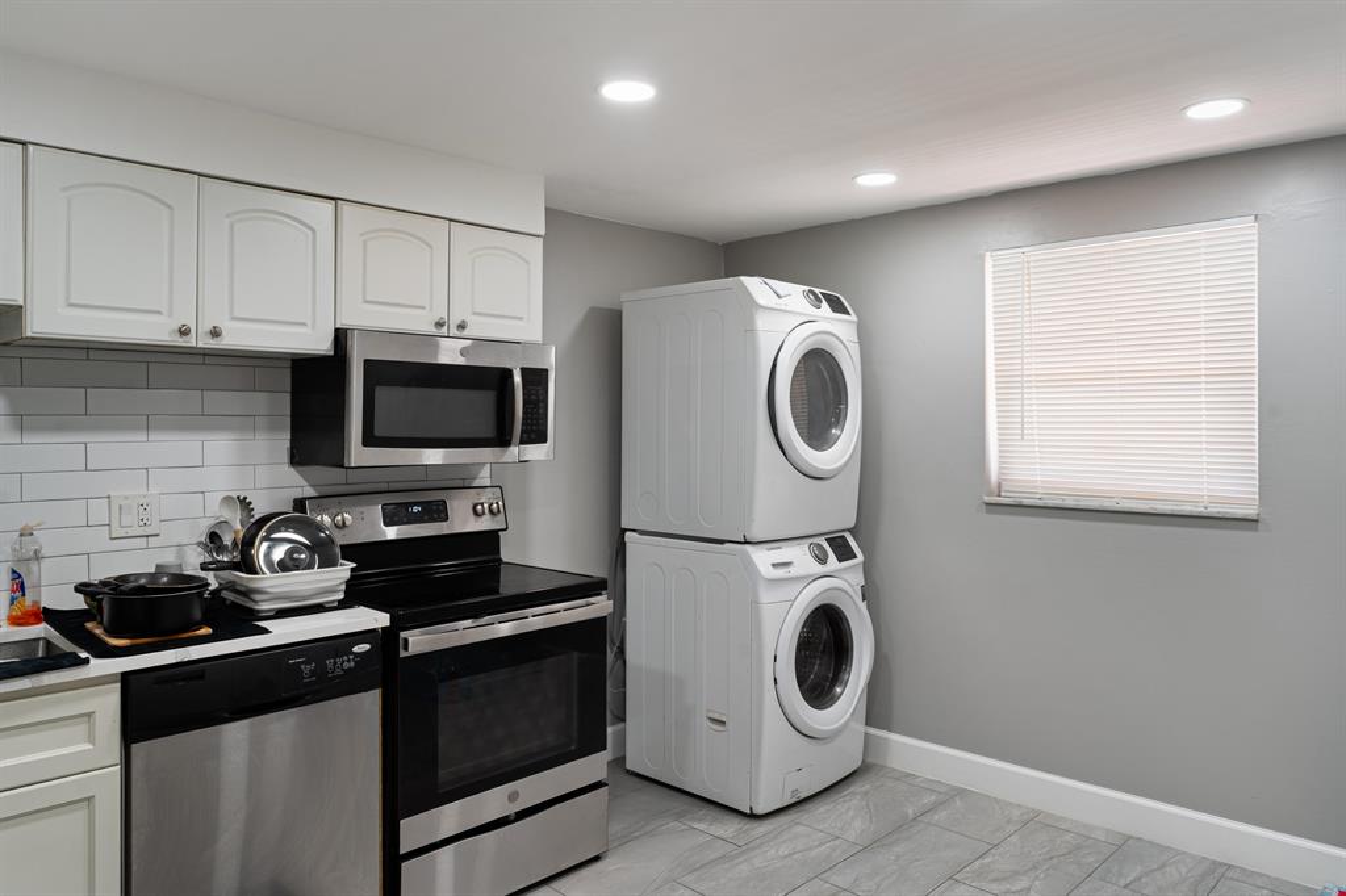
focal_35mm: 25
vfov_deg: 51.3
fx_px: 934
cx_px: 673
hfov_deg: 71.5
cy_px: 448
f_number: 8
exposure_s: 1/1.25
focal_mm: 25
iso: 100
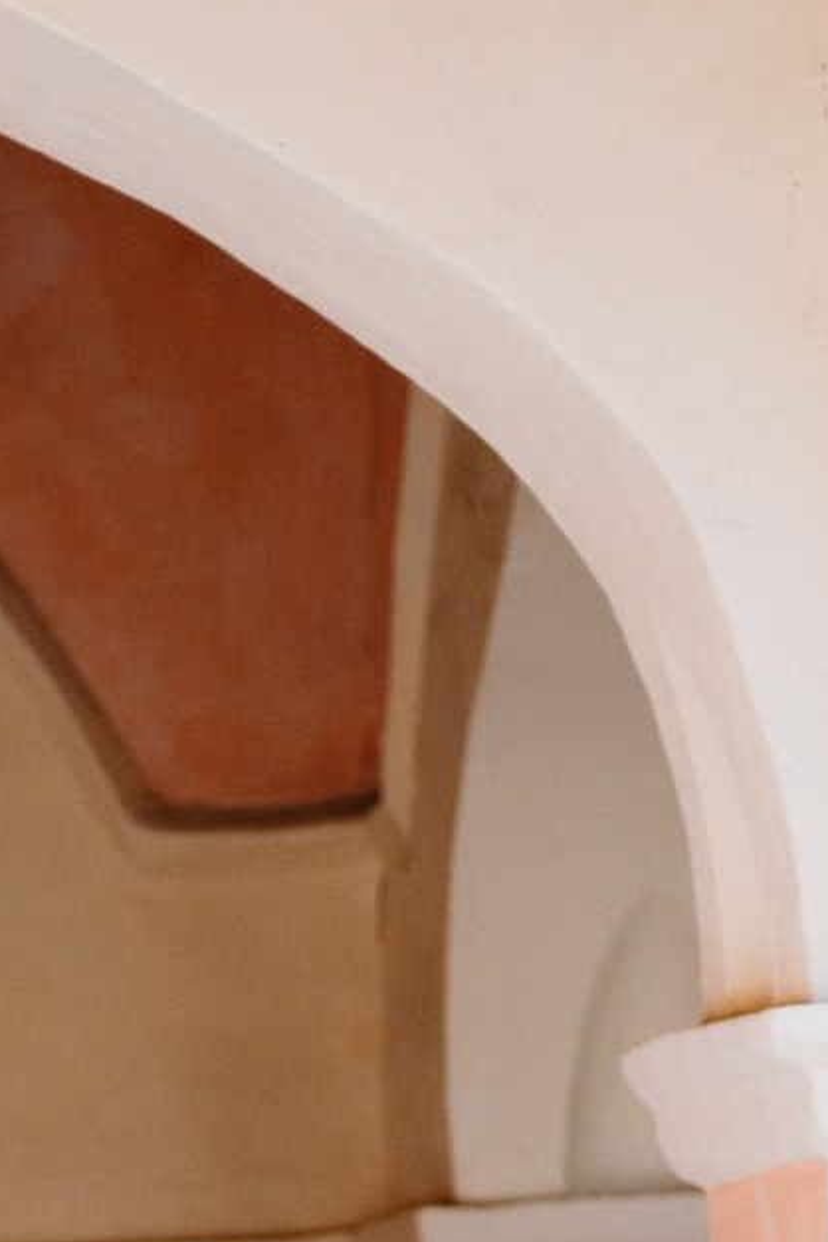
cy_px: 1866
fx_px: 7037
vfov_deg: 9.8
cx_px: -439
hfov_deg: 6.6
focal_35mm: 204
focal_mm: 50
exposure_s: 1/2500
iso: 500
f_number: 2.2
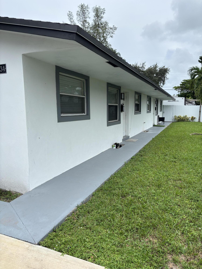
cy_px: 134
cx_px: 101
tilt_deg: -5.2
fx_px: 202
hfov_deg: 53.1
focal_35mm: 26
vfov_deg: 67.3
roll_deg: +0.7
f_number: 1.6
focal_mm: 5.96
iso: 50
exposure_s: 1/1543
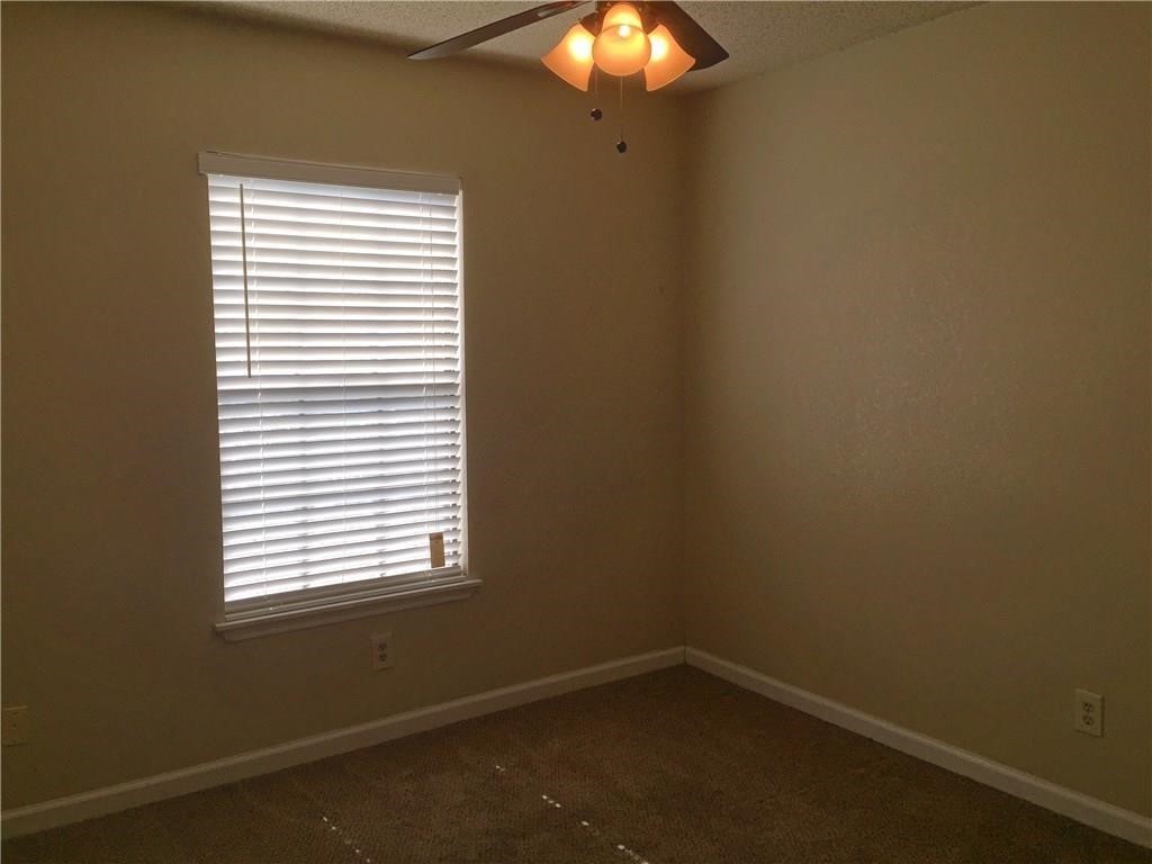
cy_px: 432
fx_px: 965
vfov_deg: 48.2
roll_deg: -0.2
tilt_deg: -3.6
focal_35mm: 29
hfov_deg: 61.7
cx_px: 576
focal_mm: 4.15
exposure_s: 1/206
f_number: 2.2
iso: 32
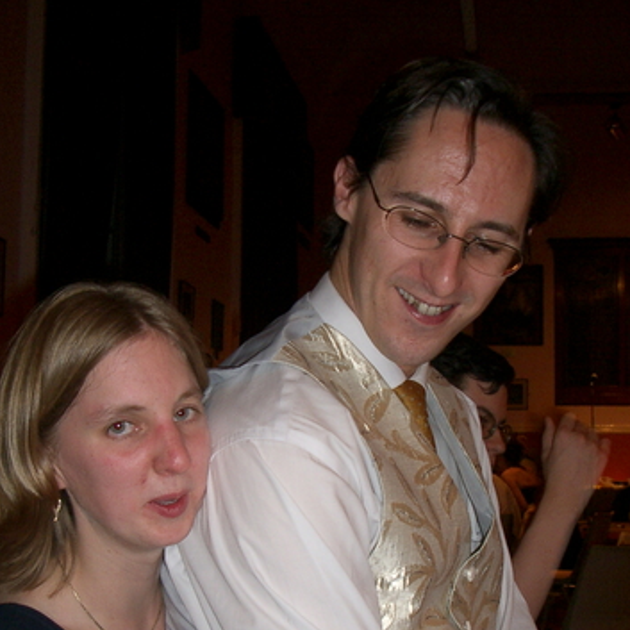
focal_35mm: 52
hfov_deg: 32.8
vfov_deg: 32.2
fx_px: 1071
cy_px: 464
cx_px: 294
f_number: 2.6
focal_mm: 5.8
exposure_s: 1/40
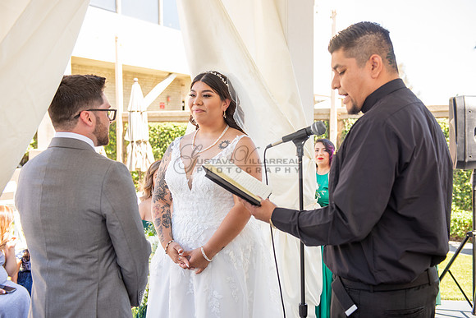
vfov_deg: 30.5
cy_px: 159
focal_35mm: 44
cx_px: 238
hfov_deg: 44.5
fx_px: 582
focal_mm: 44
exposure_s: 1/100
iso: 100
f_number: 4
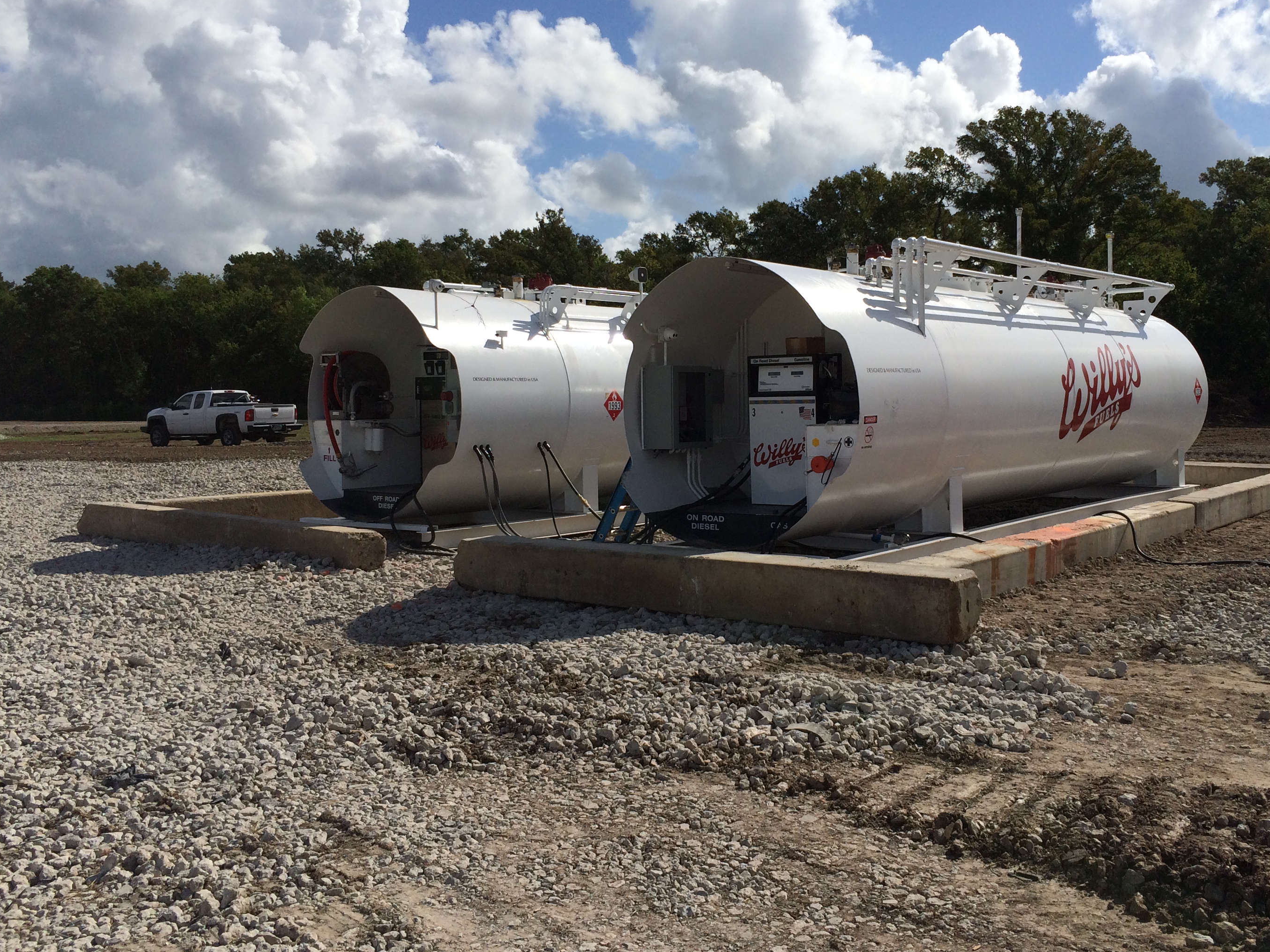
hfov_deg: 51.2
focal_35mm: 36
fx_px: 1321
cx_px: 726
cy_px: 409
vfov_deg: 39.6
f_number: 2.2
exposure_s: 1/5882
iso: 40
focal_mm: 4.12
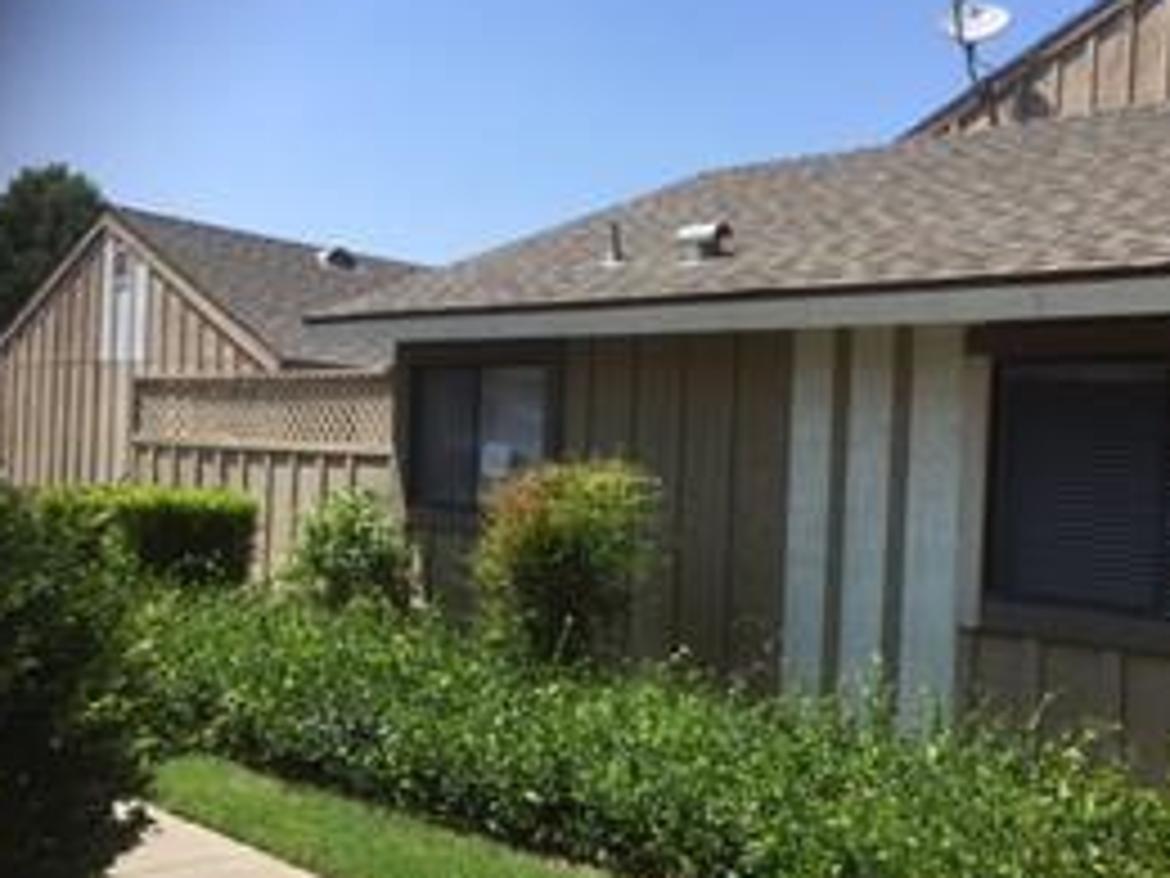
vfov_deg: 37.6
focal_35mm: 38
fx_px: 1284
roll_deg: -4.2
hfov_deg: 48.6
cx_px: 709
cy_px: 513
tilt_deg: -0.7
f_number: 2.2
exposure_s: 1/1582
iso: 32
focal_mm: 4.15
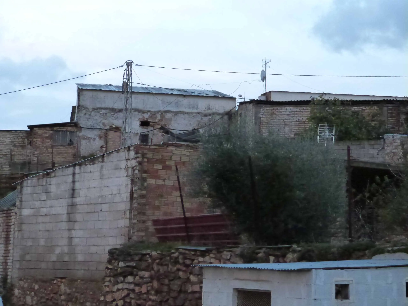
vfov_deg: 14.4
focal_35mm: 103
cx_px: 204
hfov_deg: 19.1
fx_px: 1214
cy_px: 153
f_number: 3.5
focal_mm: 18.6
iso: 1250
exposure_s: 1/200
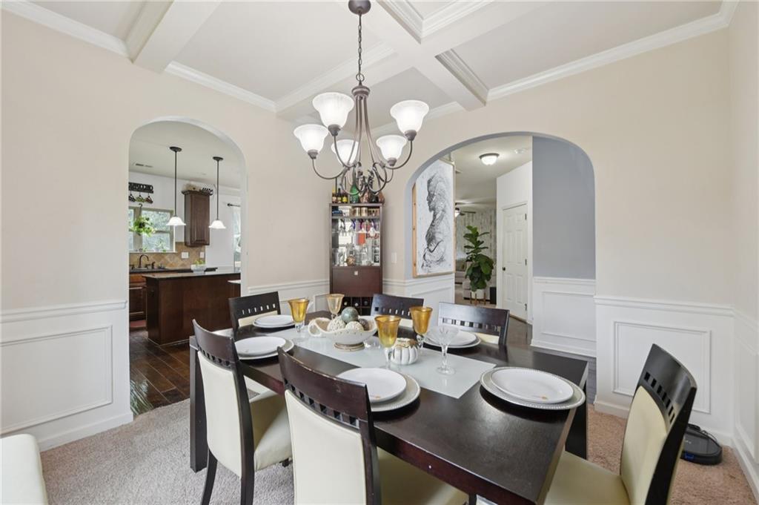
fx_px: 295
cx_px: 380
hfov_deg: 104.3
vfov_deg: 81.1
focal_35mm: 14
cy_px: 252
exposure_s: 1/30
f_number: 8
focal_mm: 14
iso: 400
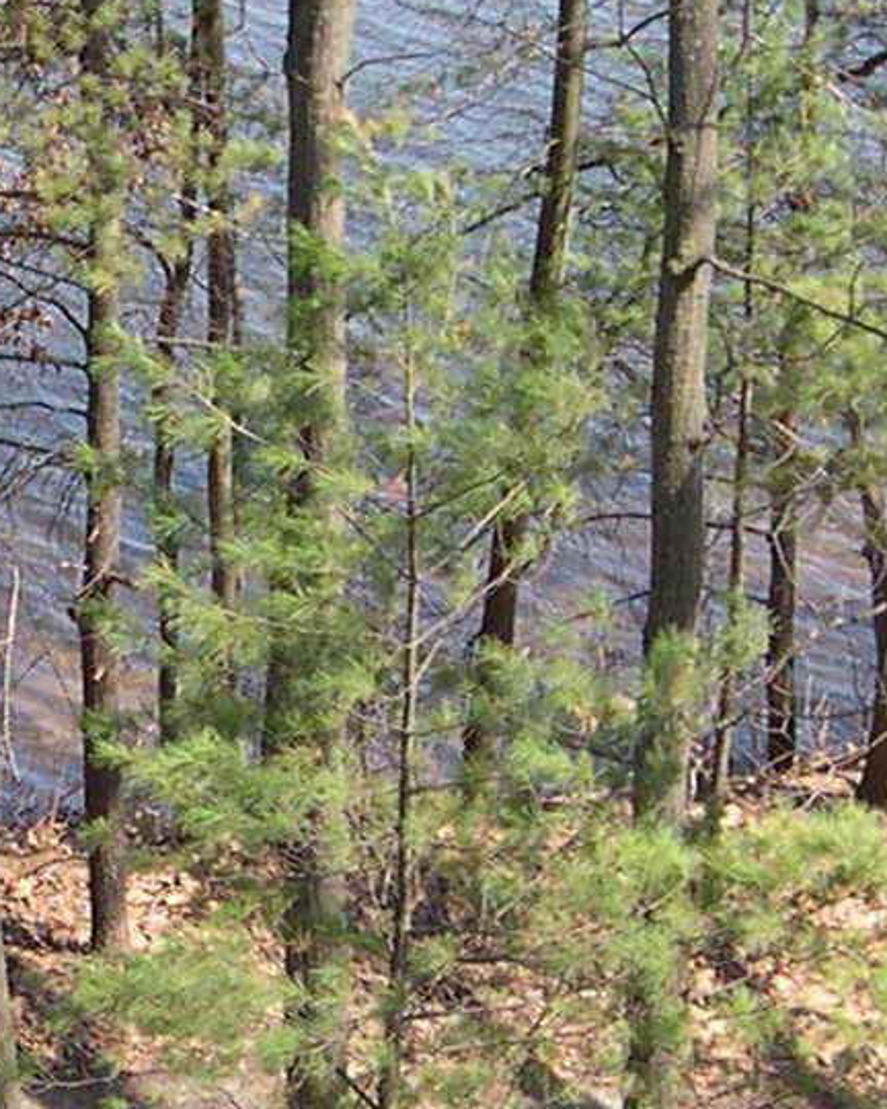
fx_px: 5119
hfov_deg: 9.7
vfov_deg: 12.4
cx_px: -226
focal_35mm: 156
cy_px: 608
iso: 100
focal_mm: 8
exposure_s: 1/407
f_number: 2.8
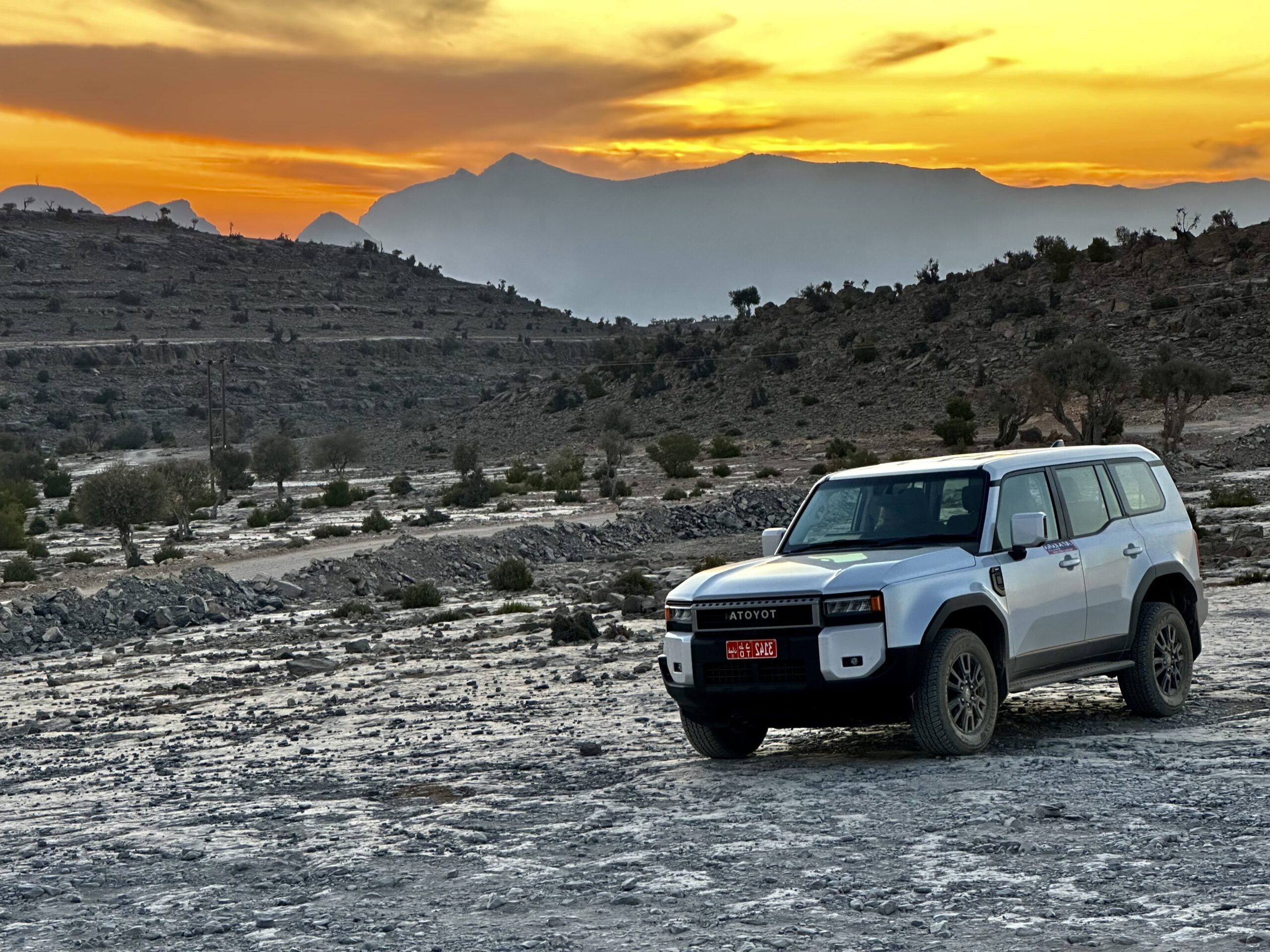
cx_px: 635
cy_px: 476
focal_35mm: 77
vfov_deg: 19.1
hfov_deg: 25.3
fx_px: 2825
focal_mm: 9
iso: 200
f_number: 2.8
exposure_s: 1/80
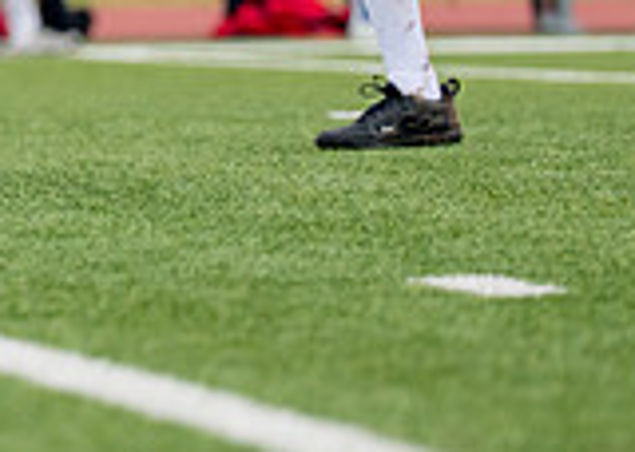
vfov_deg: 1.7
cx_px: -379
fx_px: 15136
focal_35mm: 840
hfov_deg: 2.4
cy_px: -189
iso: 500
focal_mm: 171
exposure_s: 1/2000
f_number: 2.8
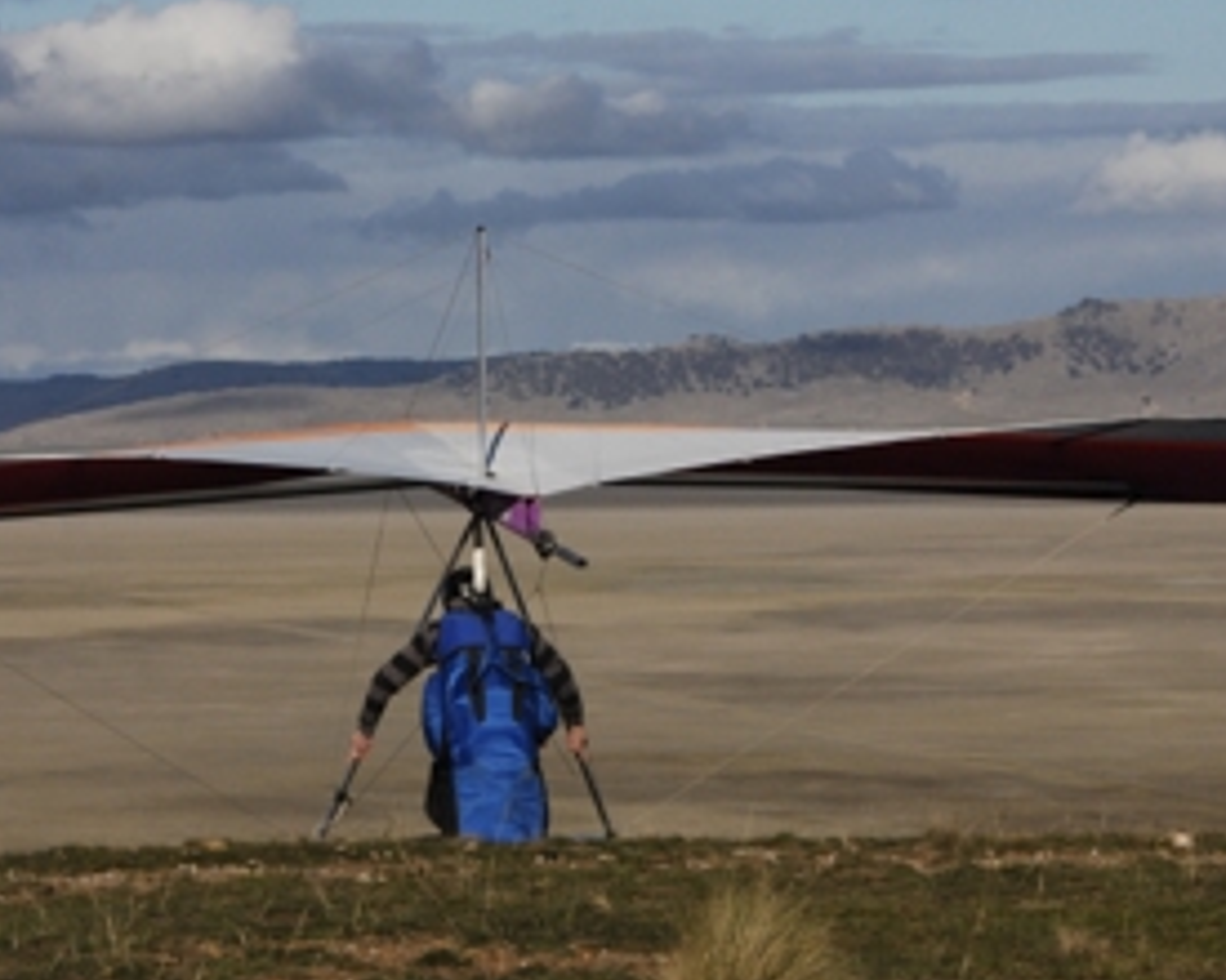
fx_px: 7801
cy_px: 416
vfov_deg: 7.2
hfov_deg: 9.0
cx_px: 459
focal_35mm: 215
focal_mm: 70
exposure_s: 1/640
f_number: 16
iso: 400
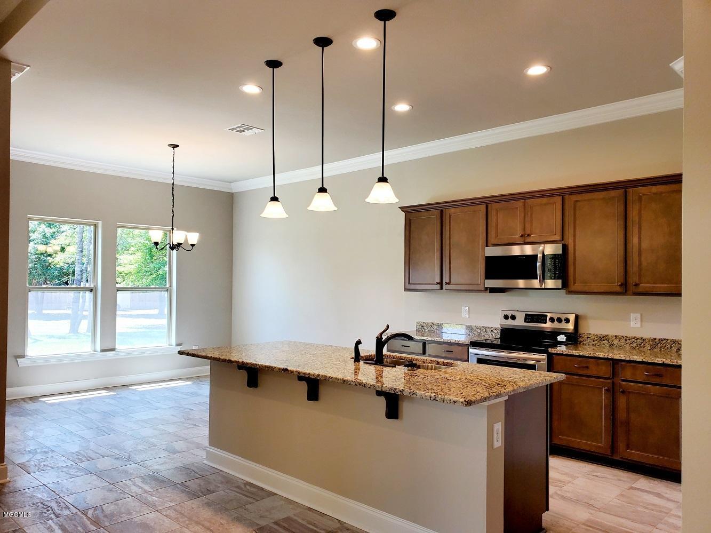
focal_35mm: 26
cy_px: 266
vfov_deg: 53.0
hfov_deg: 67.3
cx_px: 356
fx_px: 534
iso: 80
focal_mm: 4.3
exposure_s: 1/120
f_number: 2.4
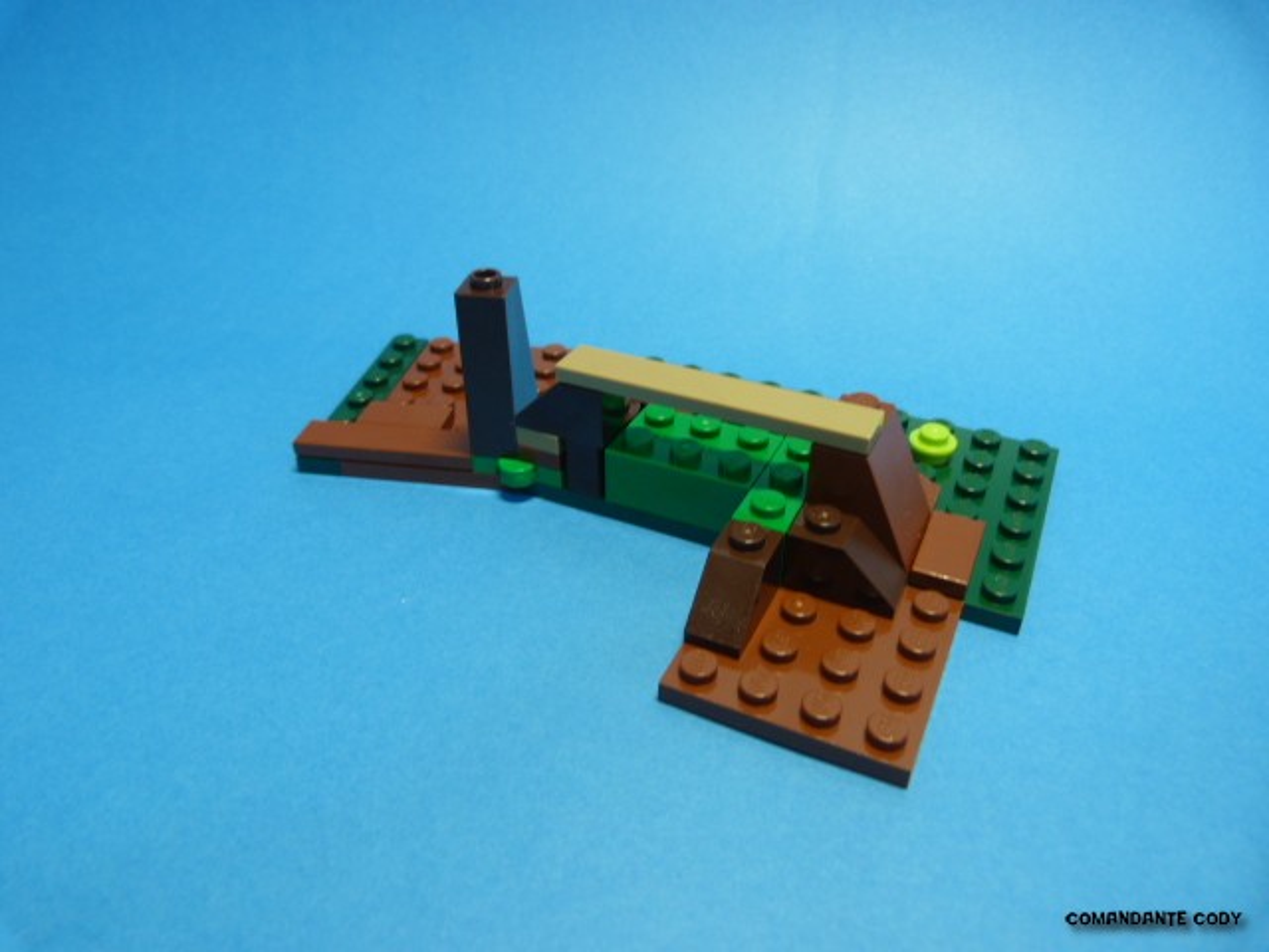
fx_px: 916
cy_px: 476
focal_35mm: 25
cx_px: 634
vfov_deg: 54.9
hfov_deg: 69.4
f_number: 2.8
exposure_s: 1/8
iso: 80
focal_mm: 4.5
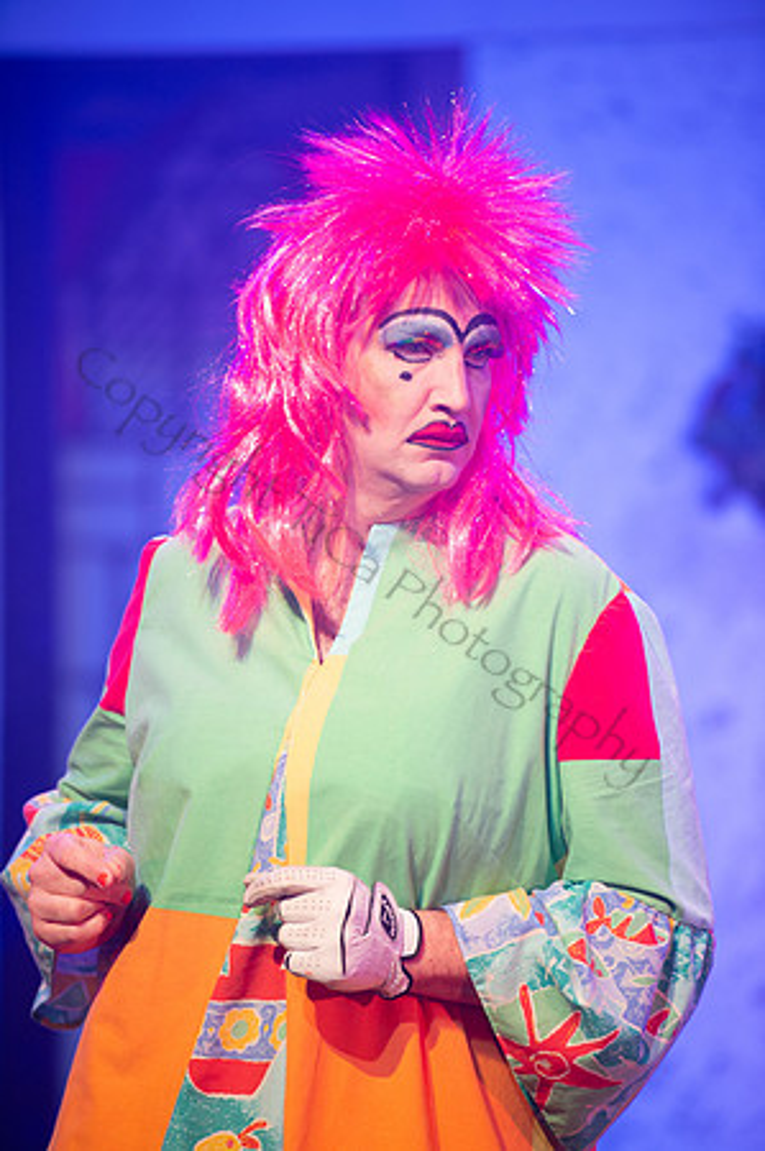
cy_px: 576
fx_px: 6389
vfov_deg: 10.3
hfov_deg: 6.9
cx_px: 382
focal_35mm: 200
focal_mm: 200
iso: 1000
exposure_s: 1/200
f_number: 2.8
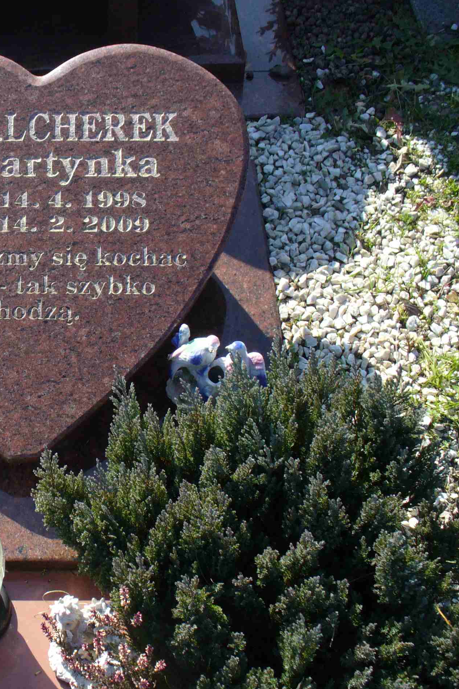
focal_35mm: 52
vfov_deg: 38.2
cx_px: 32
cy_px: 341
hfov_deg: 25.1
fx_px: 995
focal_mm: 6.1
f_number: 5.6
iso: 80
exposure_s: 1/160
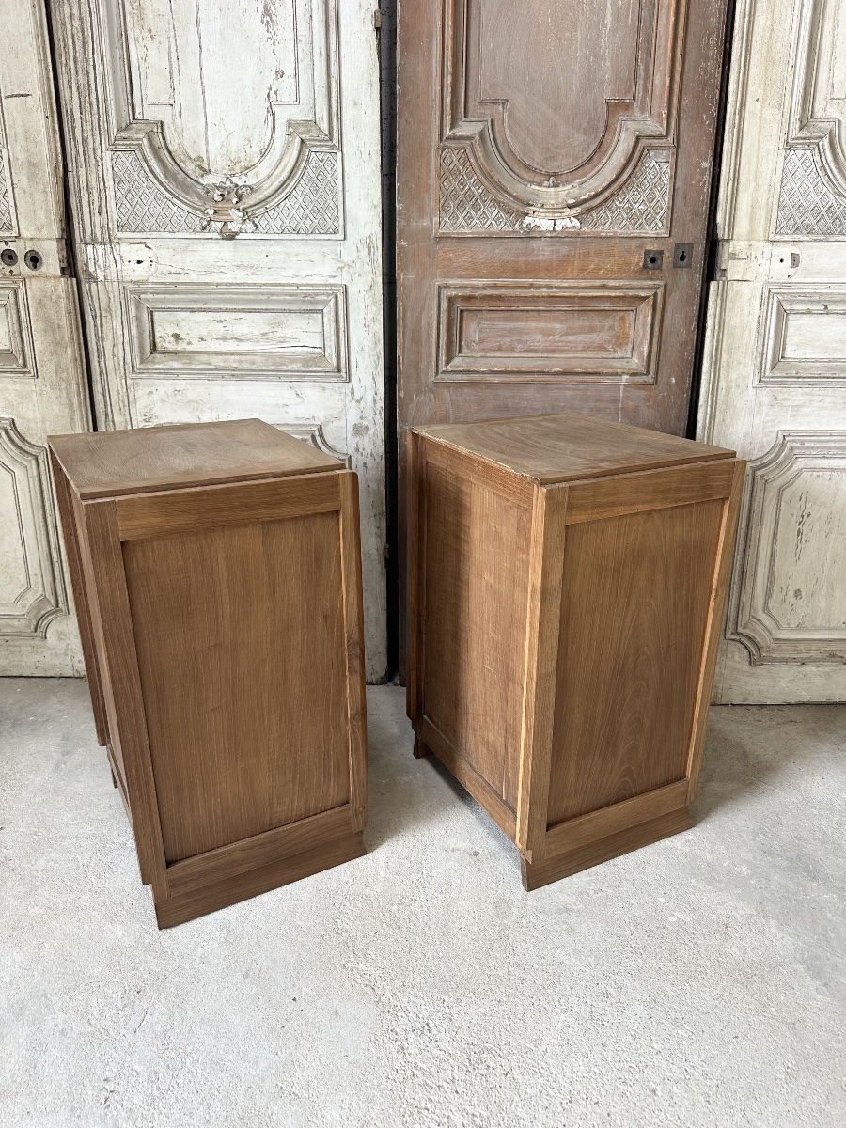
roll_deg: -0.4
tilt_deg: -20.9
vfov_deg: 71.6
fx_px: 782
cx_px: 423
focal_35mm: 24
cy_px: 564
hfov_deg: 56.8
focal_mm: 6.86
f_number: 1.78
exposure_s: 1/100
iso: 125
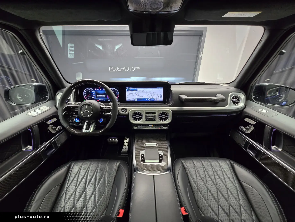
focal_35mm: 13
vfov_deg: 89.9
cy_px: 111
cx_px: 148
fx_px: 111
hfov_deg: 106.2
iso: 320
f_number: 2.2
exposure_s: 1/50
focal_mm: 2.2
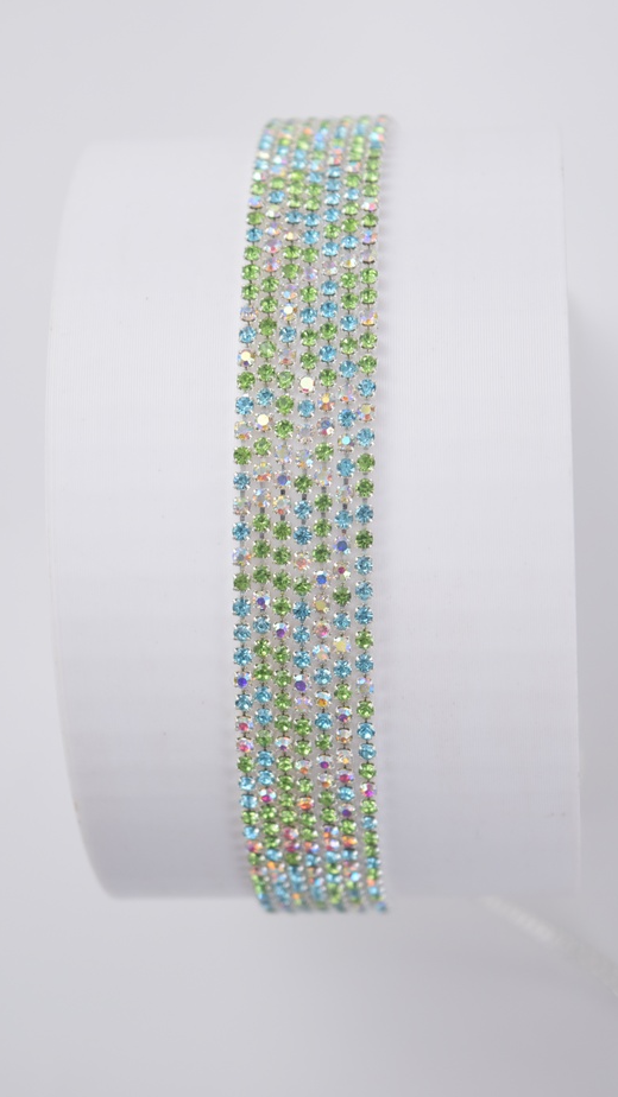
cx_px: 307
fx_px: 2725
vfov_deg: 22.8
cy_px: 514
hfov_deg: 12.9
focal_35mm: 94
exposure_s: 1/125
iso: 400
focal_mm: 55
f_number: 5.6
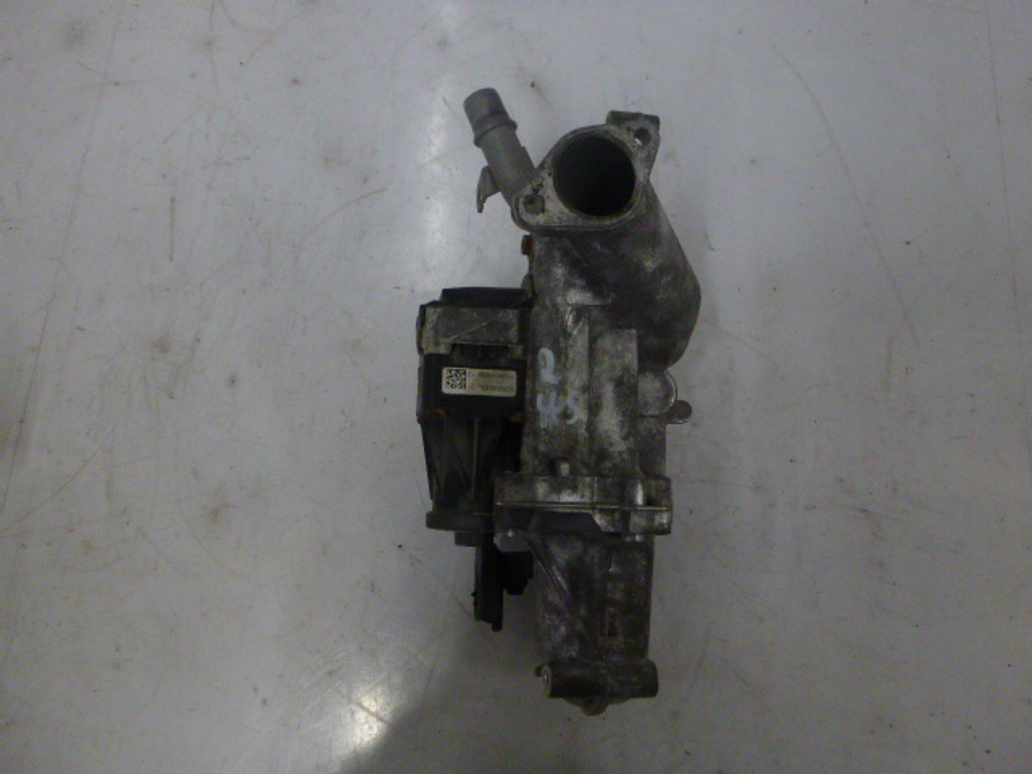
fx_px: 745
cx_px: 516
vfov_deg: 54.9
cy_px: 387
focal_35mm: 25
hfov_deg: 69.4
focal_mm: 4.5
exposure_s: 1/30
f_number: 3.9
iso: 400
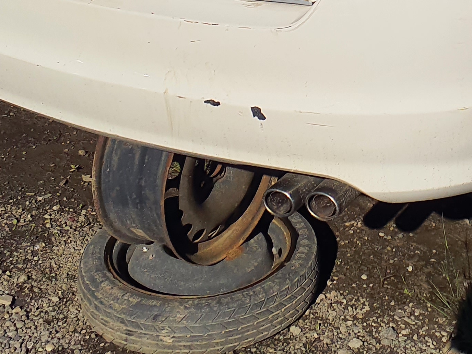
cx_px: 435
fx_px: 1104
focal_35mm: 81
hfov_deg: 23.4
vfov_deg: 16.9
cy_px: -139
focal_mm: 3.58
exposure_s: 1/6576
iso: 40
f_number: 1.9
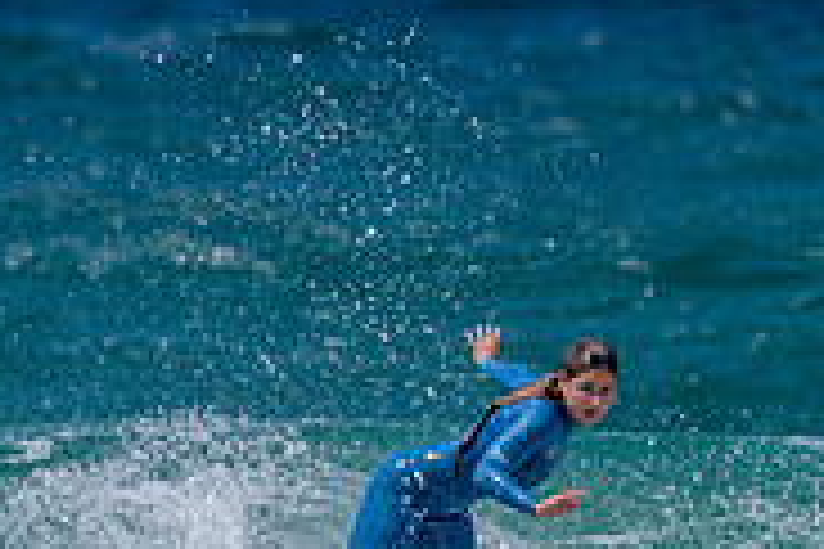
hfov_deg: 1.1
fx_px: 44607
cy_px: 511
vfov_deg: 0.7
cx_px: 279
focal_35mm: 1949
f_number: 5.6
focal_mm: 500
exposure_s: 1/2000
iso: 90
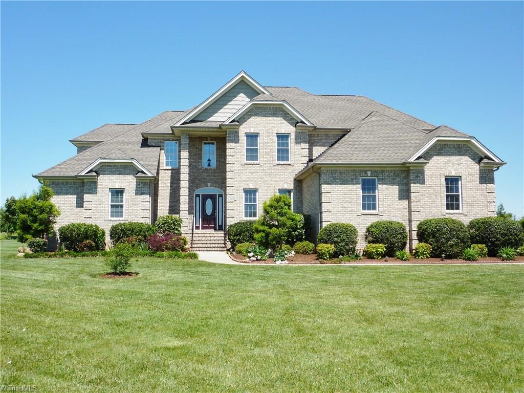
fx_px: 484
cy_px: 196
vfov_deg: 44.2
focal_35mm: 32
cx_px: 262
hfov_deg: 56.8
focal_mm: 5.3
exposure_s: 1/500
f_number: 4.5
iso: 80
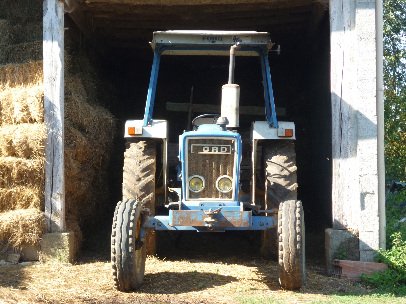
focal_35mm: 99
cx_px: 203
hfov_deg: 19.8
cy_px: 152
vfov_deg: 14.9
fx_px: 1161
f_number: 4.8
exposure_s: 1/80
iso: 80
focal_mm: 16.4
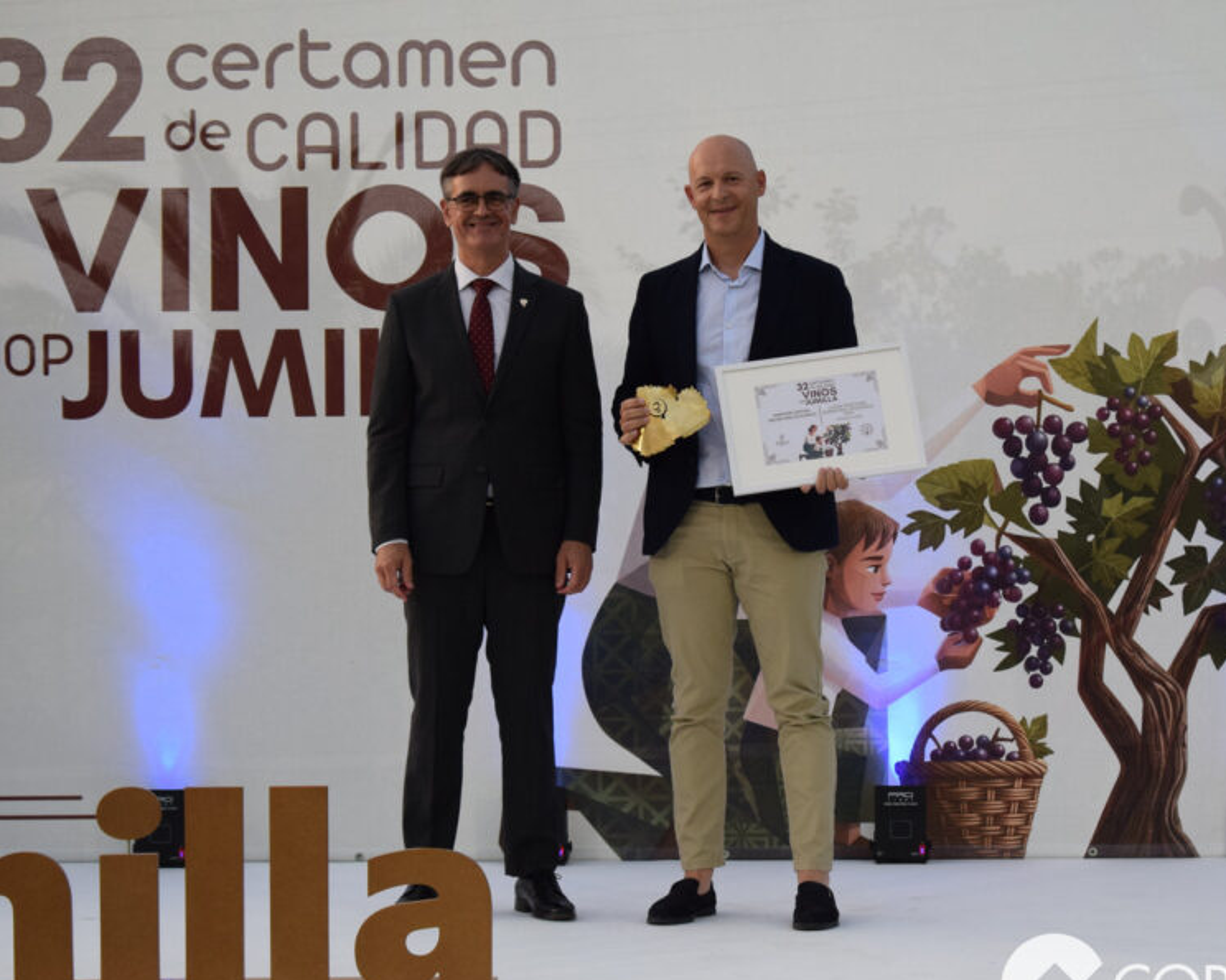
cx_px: 737
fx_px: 3869
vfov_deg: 14.4
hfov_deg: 18.0
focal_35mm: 107
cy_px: 497
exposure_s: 1/500
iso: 1000
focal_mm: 55
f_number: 5.6
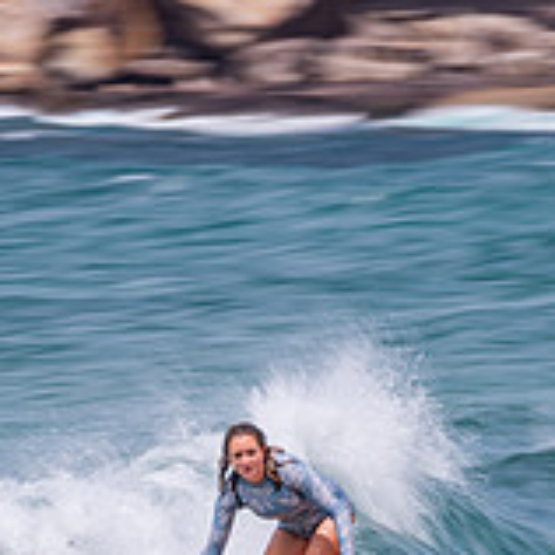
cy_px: 627
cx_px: 443
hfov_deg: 1.1
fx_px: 28297
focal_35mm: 1560
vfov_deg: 1.1
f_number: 14
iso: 64
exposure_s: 1/25
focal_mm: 500
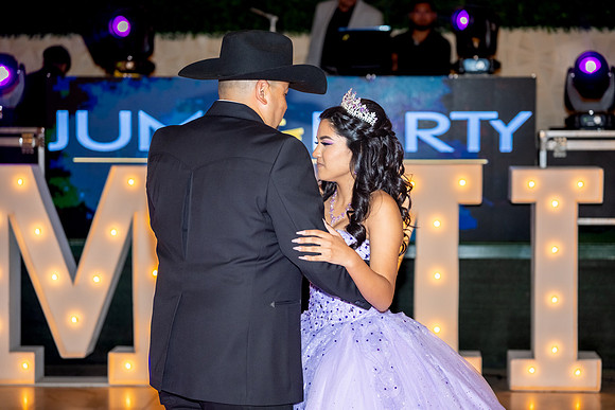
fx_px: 1435
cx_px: 308
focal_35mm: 84
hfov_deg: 24.2
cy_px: 205
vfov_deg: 16.3
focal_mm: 56
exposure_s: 1/250
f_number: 2.2
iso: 1000
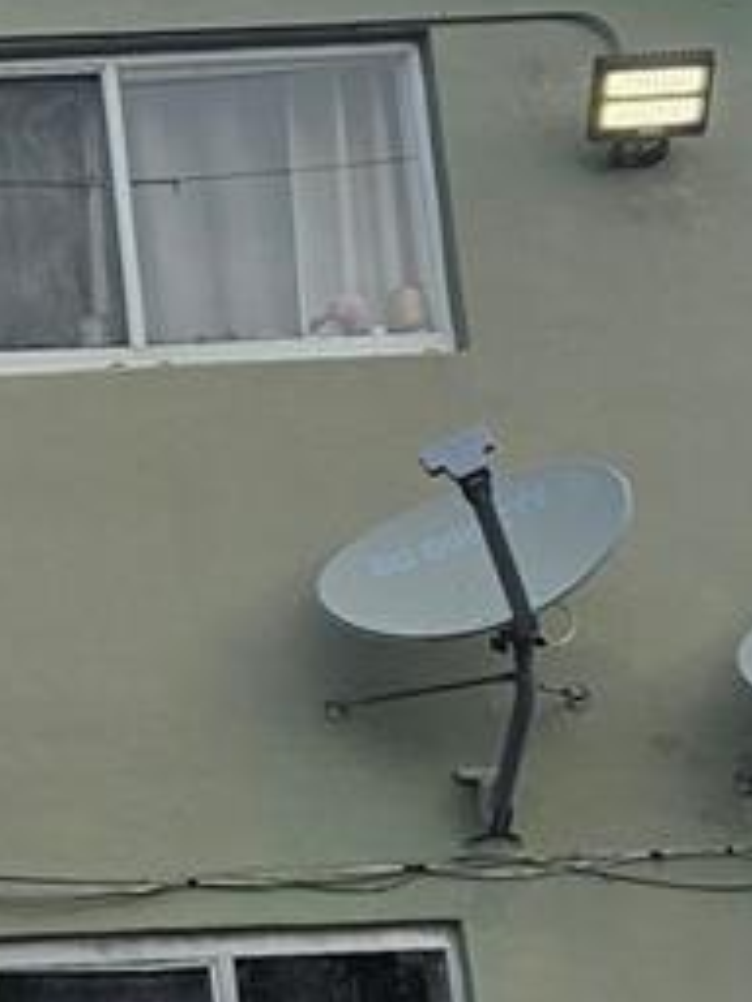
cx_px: -701
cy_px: 607
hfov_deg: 12.3
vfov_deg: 18.2
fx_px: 3128
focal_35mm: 108
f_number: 1.7
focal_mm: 6.3
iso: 10
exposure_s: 1/249
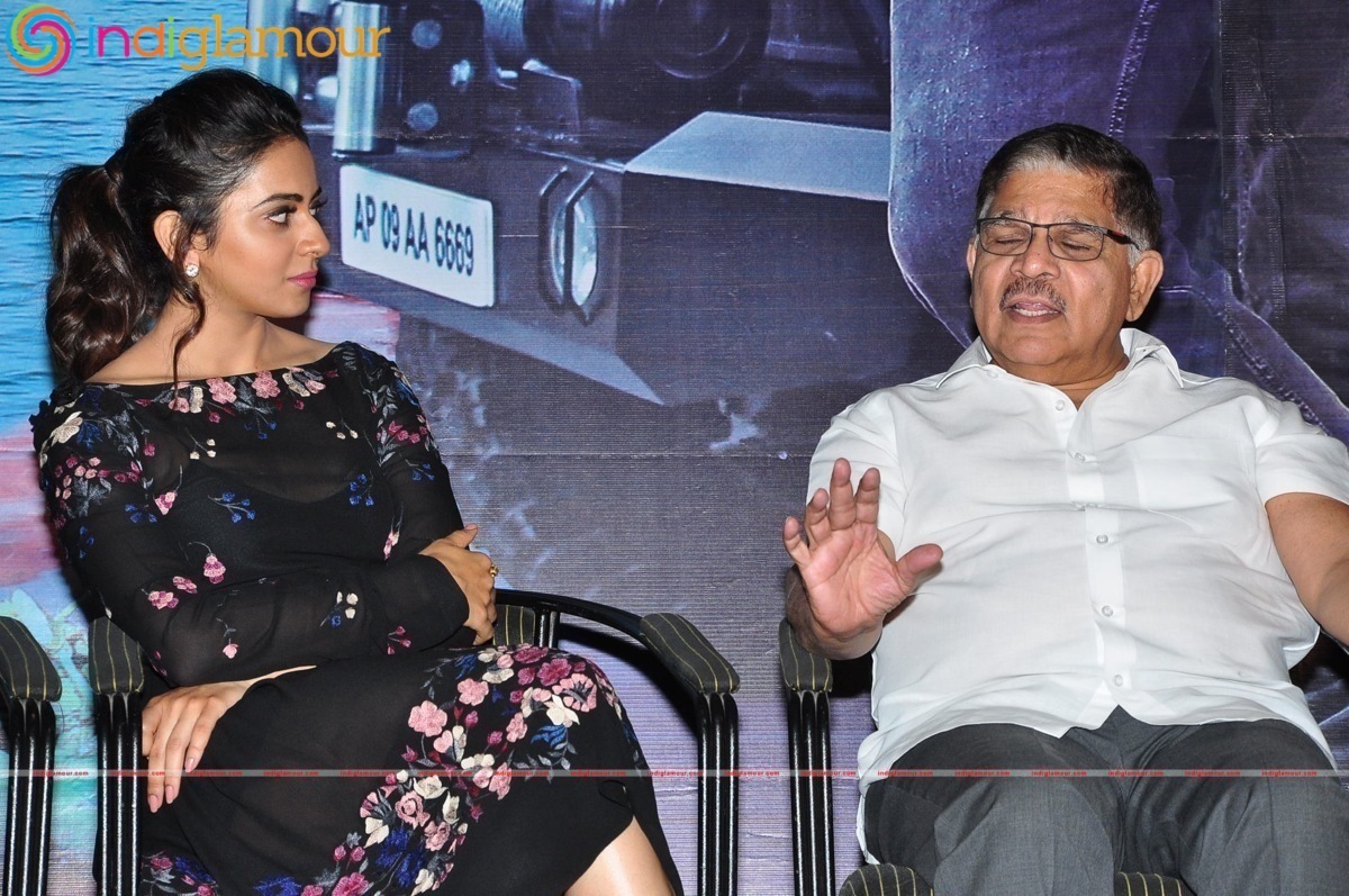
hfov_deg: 16.1
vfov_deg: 10.7
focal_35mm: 128
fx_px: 4772
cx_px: 674
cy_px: 448
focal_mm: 85
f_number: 9
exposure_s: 1/125
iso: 500
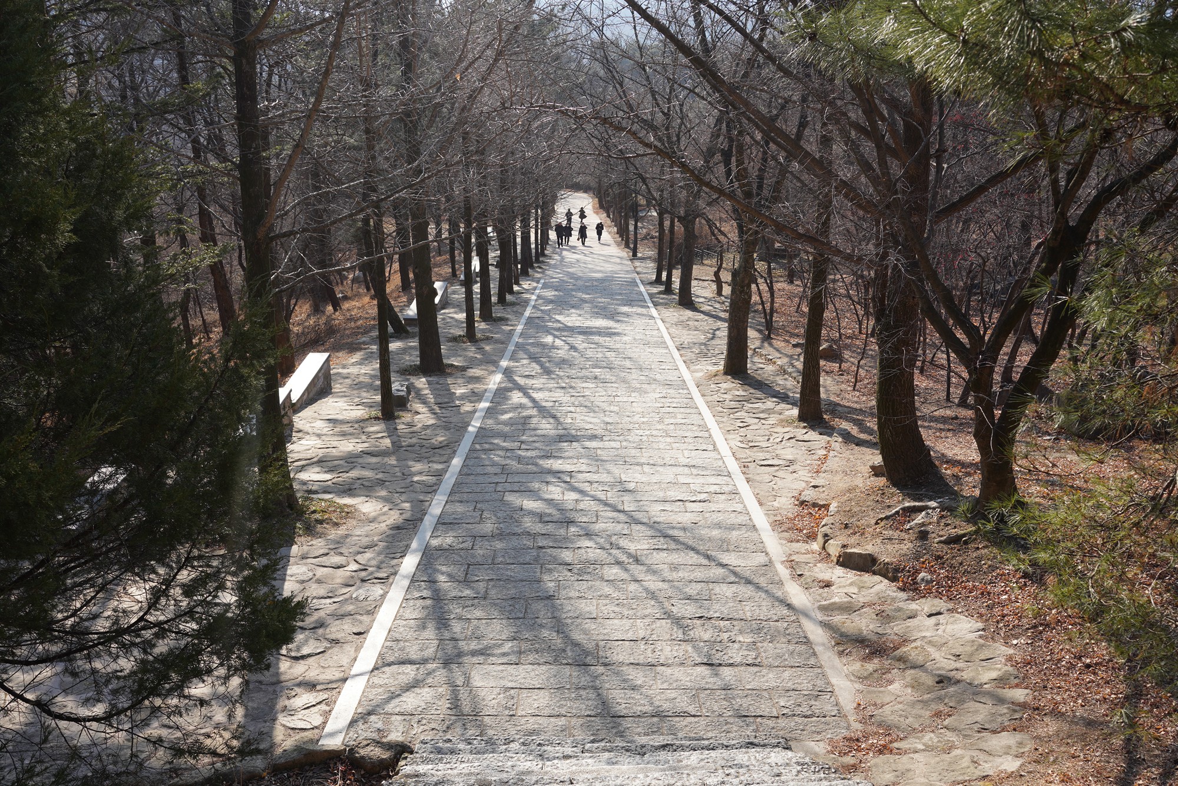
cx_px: 589
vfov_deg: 38.9
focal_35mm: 34
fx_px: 1113
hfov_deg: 55.8
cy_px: 393
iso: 100
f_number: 8
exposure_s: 1/100
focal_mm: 34
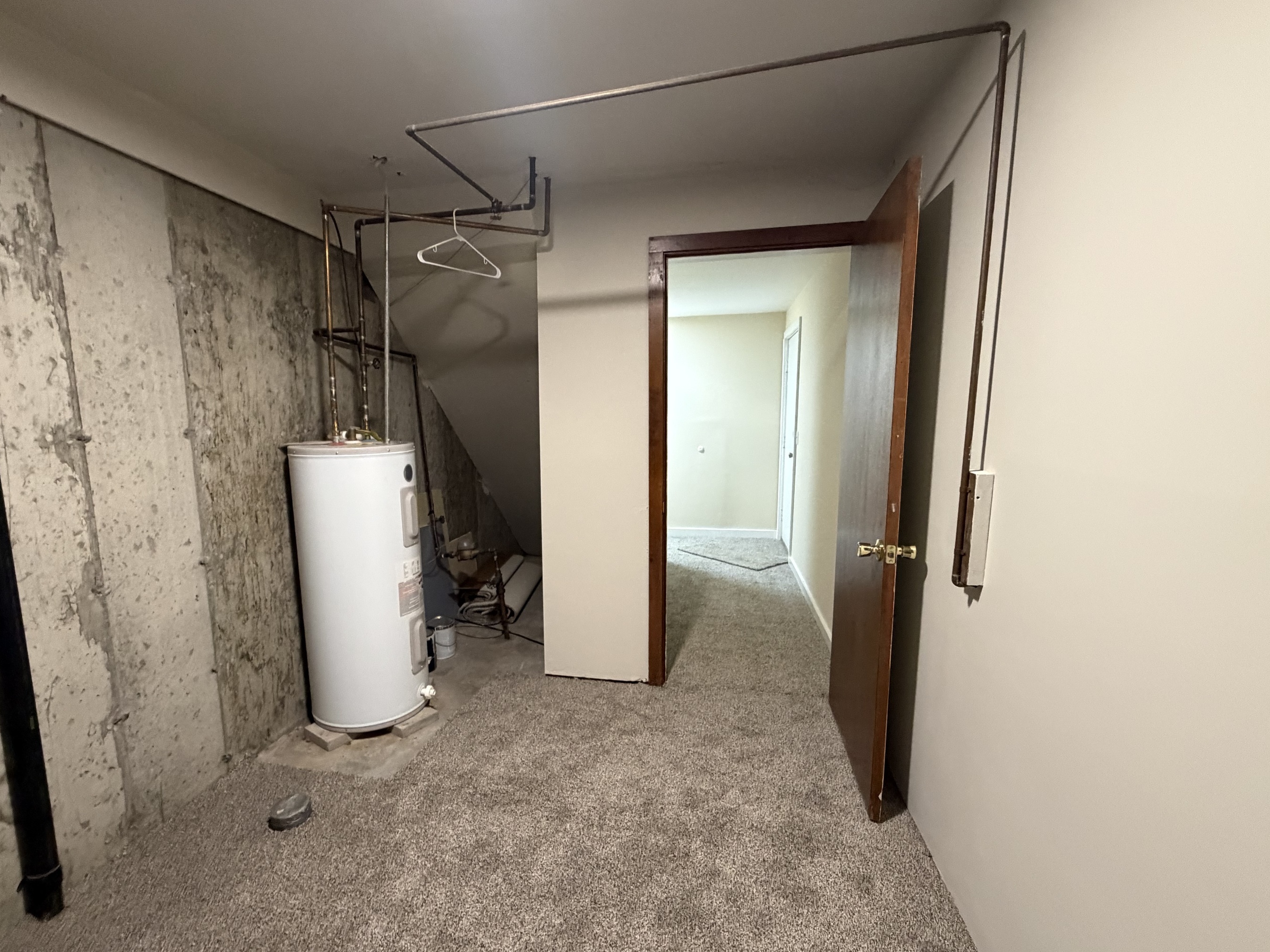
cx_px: 593
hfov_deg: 94.4
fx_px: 587
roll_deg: +1.0
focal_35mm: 16
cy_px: 499
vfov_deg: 78.1
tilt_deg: -8.8
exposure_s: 1/60
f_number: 2.2
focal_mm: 2.22
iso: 640
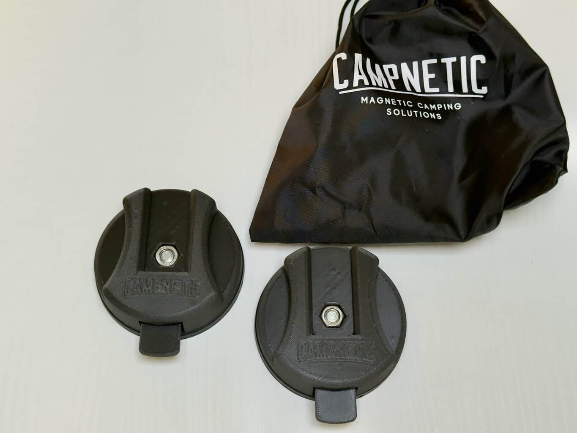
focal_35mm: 48
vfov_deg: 30.3
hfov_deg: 39.7
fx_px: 800
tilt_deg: -65.3
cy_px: 216
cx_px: 288
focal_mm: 6.76
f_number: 1.78
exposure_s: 1/60
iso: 125
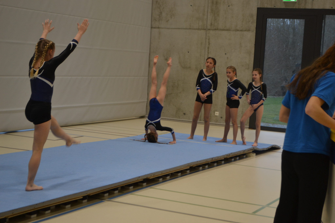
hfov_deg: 29.9
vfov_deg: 20.2
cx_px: 168
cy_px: 112
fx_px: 628
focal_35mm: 68
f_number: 5.3
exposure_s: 1/60
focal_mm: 45
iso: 450
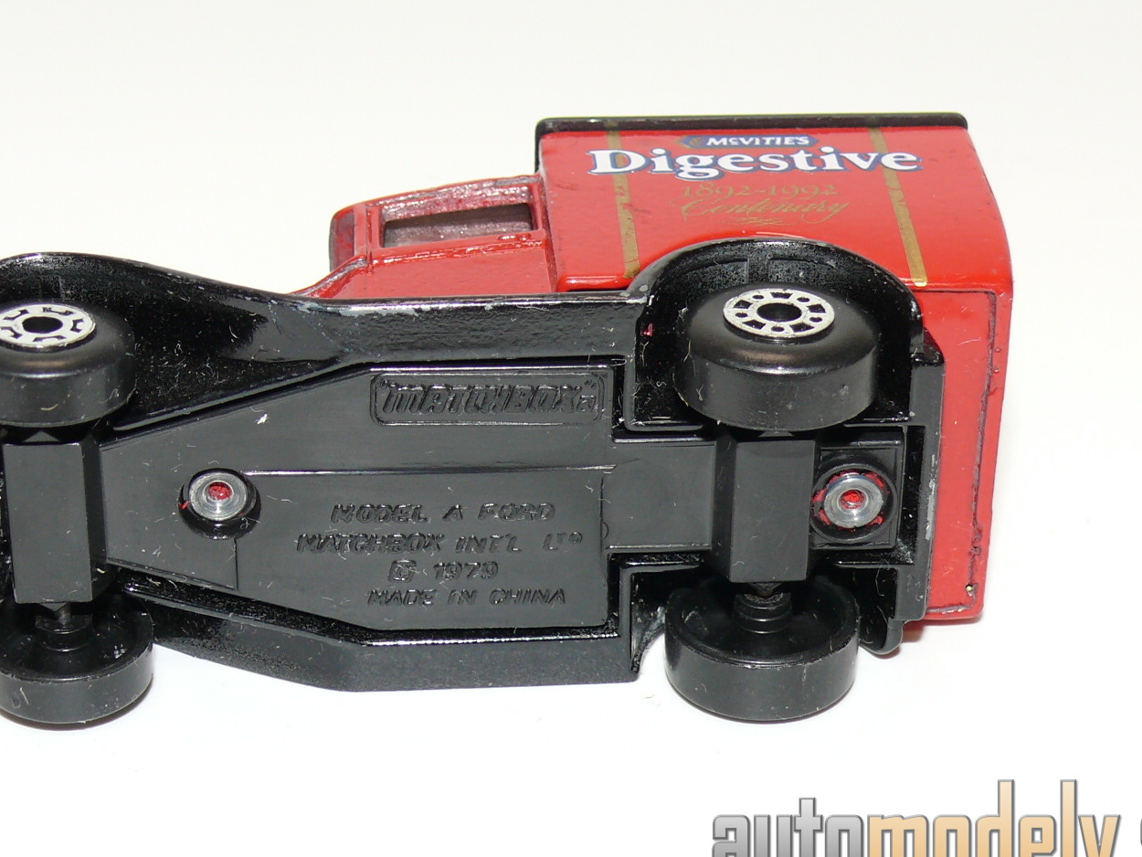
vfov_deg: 15.4
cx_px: 502
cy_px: 371
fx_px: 3168
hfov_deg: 20.4
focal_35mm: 96
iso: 100
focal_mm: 11.4
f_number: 4
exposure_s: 1/30
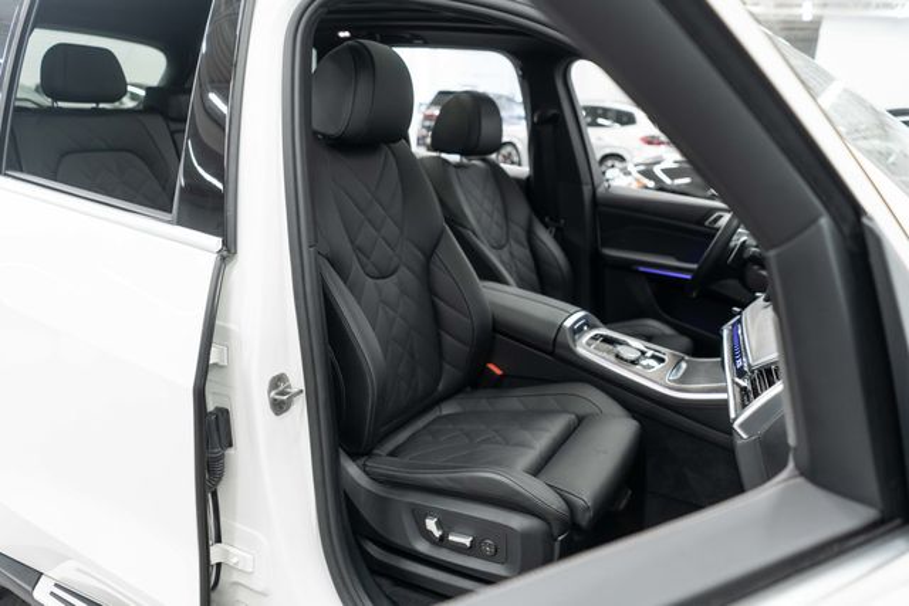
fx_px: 707
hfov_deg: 65.5
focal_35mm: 28
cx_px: 454
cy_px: 303
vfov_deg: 46.4
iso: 640
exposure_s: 1/40
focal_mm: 28
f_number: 3.2
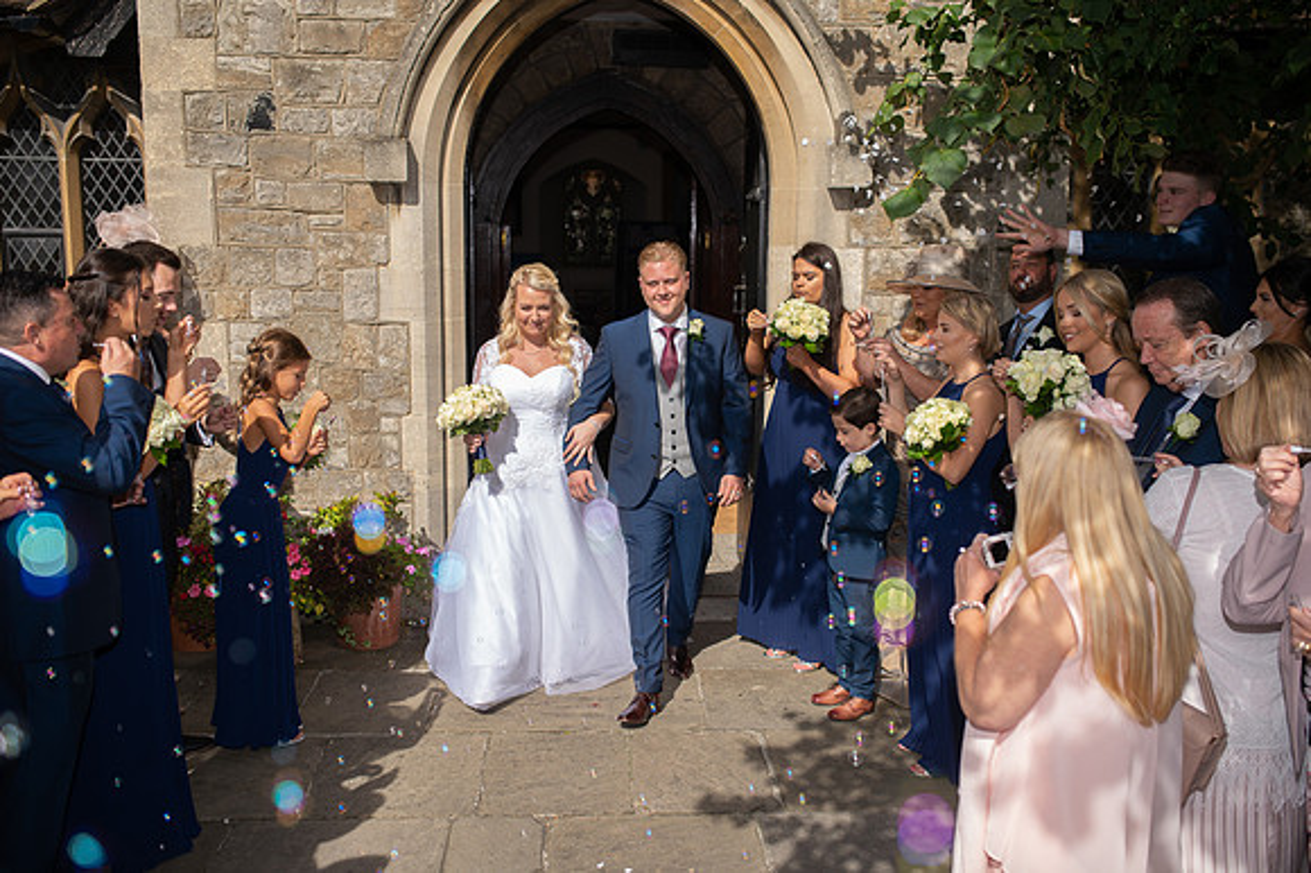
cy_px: 436
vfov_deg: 37.8
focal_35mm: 35
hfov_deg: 54.5
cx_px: 656
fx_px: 1274
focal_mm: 35
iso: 125
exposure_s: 1/3200
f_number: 2.8
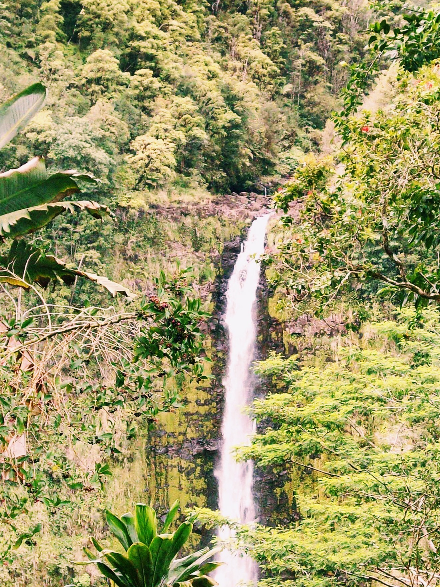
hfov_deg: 11.1
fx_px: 2271
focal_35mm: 134
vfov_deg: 14.7
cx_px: 238
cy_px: 298
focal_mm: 12.8
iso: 200
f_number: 4.2
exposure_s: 1/224
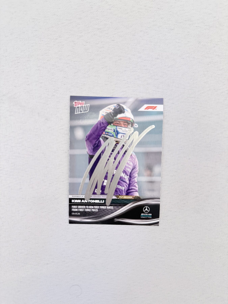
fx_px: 211
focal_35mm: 24
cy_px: 152
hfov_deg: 56.8
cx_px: 114
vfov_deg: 71.6
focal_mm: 6.76
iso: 500
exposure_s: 1/50
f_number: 1.78
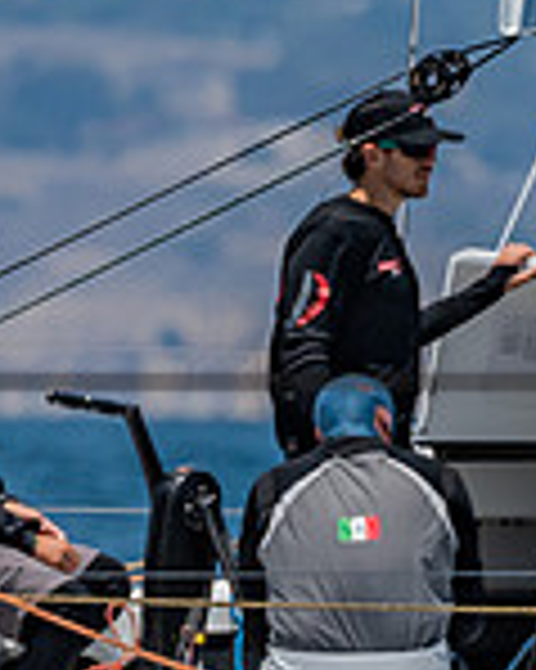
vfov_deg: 1.0
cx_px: -266
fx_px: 39064
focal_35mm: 1968
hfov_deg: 0.8
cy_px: 389
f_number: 5.6
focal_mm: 320
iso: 320
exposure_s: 1/1600
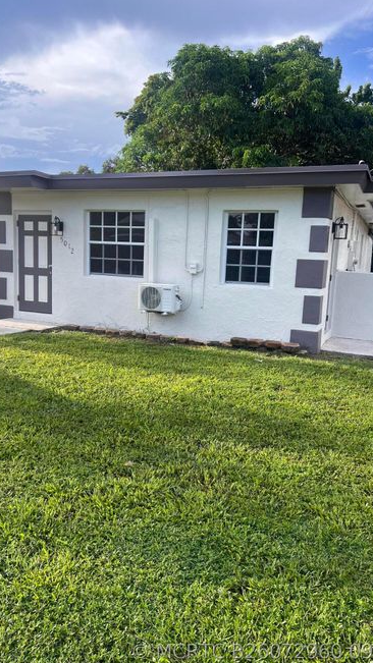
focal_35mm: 29
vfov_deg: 66.1
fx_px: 510
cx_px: 178
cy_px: 327
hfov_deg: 40.2
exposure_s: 1/1100
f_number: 1.5
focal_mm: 5.7
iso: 50
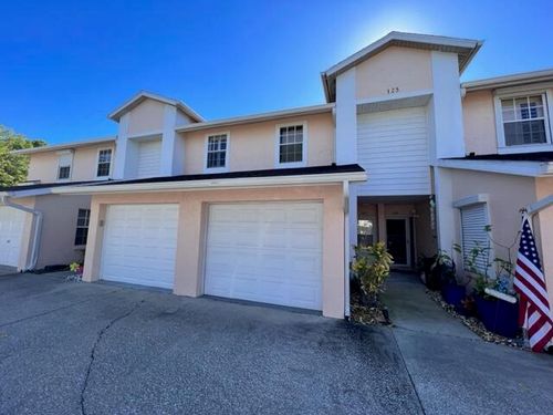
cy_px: 208
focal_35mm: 13
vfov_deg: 89.9
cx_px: 276
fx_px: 208
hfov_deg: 106.2
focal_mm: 1.57
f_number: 1.8
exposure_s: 1/449
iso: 32
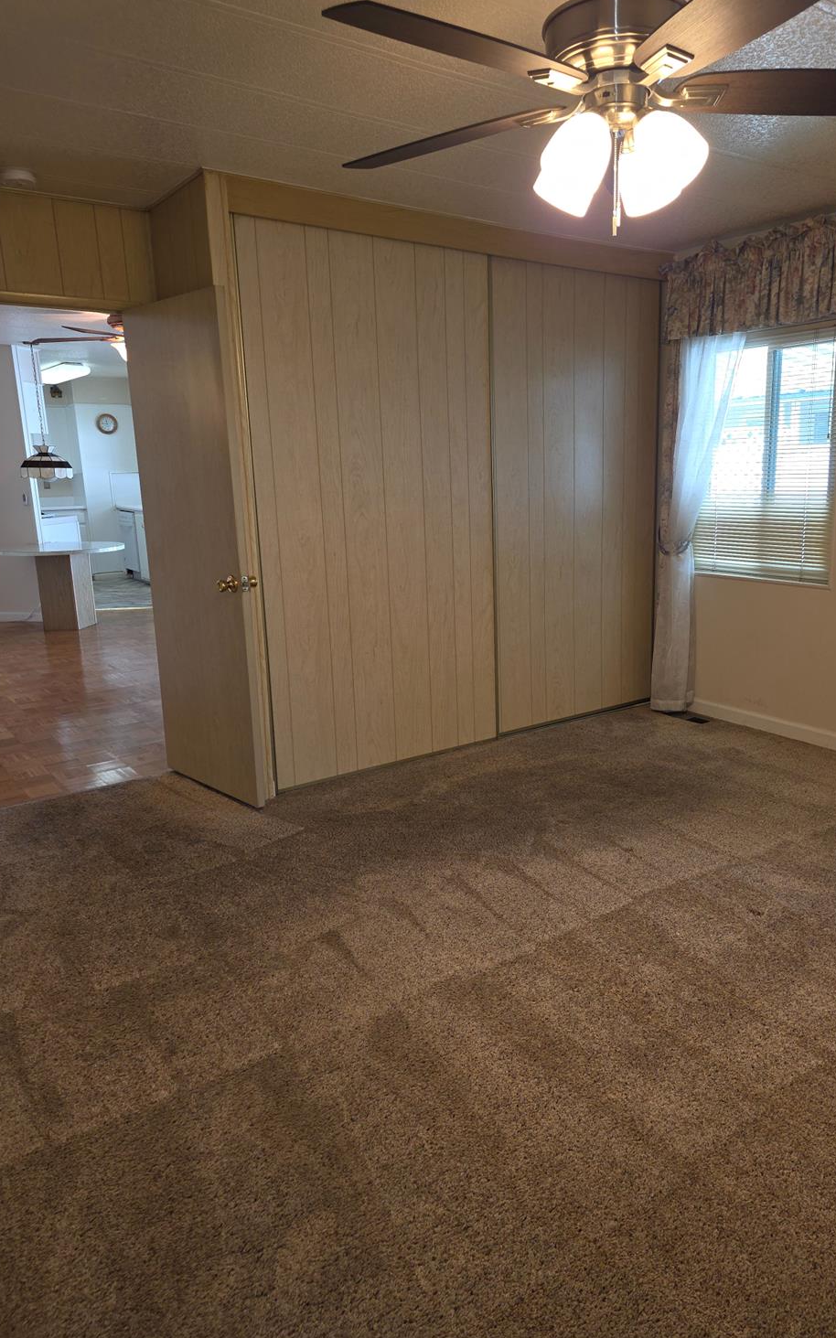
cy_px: 671
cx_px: 500
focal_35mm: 25
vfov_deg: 72.6
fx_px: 912
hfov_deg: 49.0
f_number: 1.7
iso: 100
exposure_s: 1/60
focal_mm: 6.3
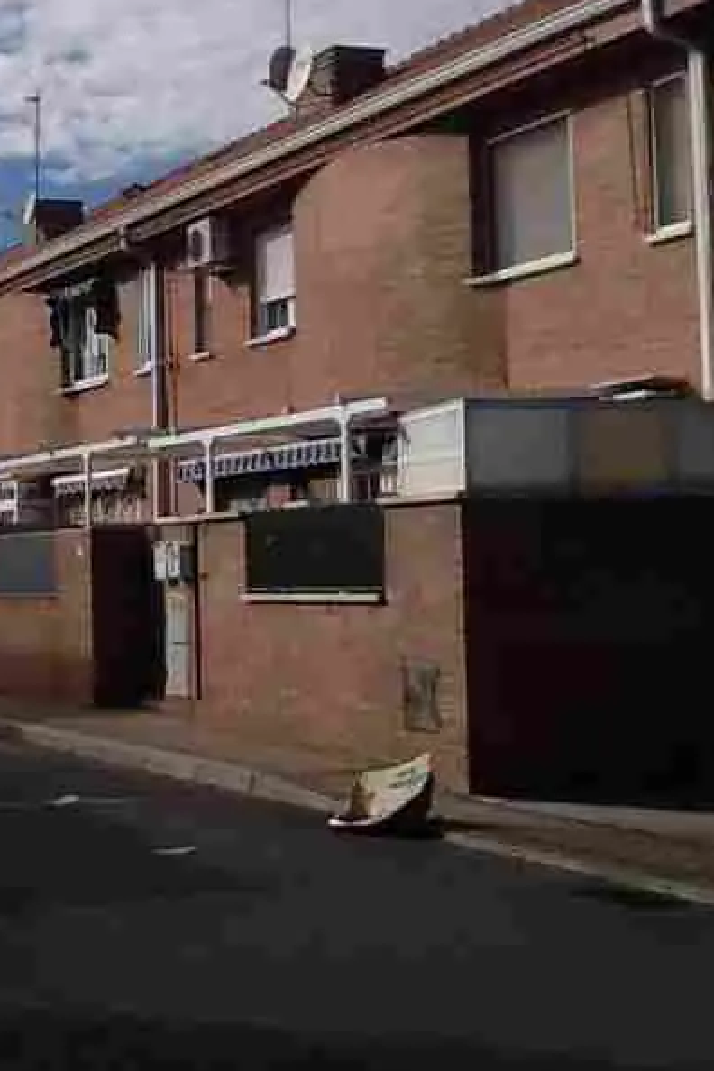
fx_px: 2201
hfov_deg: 18.2
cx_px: 108
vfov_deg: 27.2
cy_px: 353
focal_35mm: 74
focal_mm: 2.03
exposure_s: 1/2674
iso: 40
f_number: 2.4
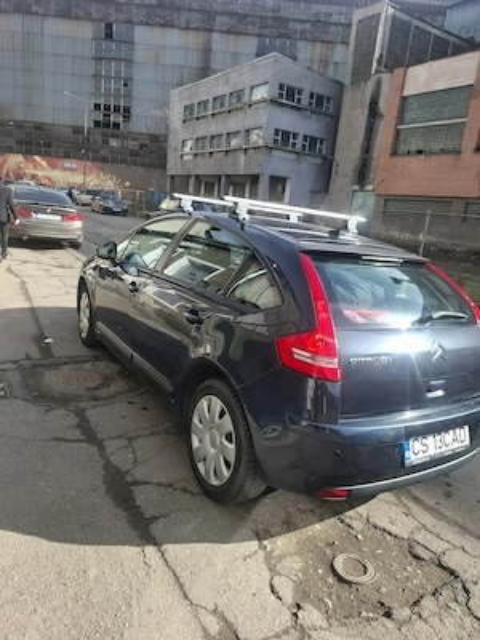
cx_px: 240
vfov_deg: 73.9
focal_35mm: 23
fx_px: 425
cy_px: 320
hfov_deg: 58.9
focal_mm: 5.54
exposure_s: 1/539
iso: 50
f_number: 1.8
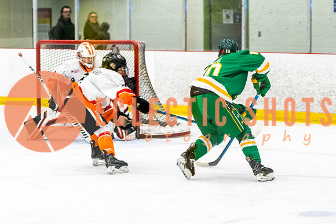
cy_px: 109
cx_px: 235
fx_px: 1372
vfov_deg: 9.3
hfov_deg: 13.9
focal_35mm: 147
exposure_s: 1/640
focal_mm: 86
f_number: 2.8
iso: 2200
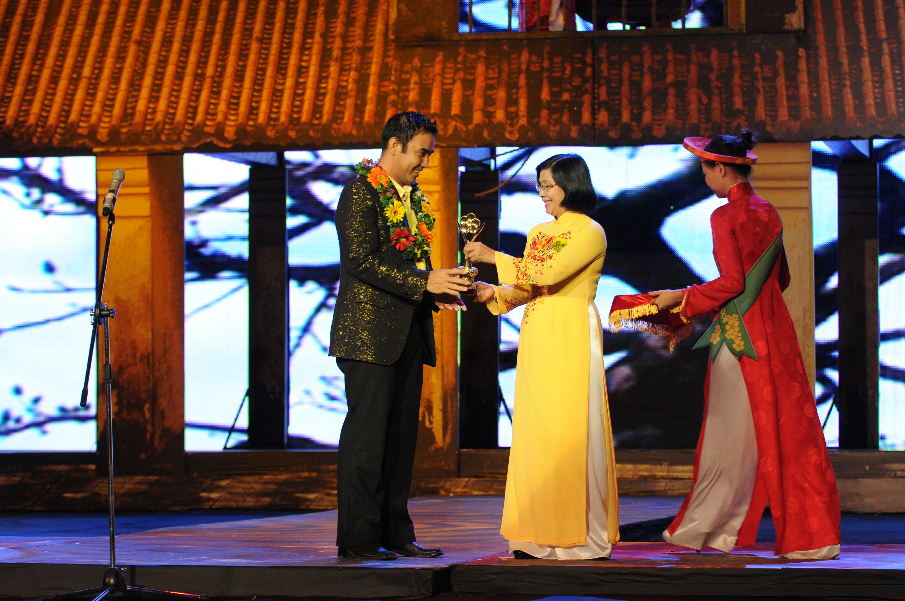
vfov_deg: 10.6
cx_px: 452
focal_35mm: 129
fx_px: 3239
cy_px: 300
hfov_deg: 15.9
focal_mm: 86
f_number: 3.5
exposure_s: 1/100
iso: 640
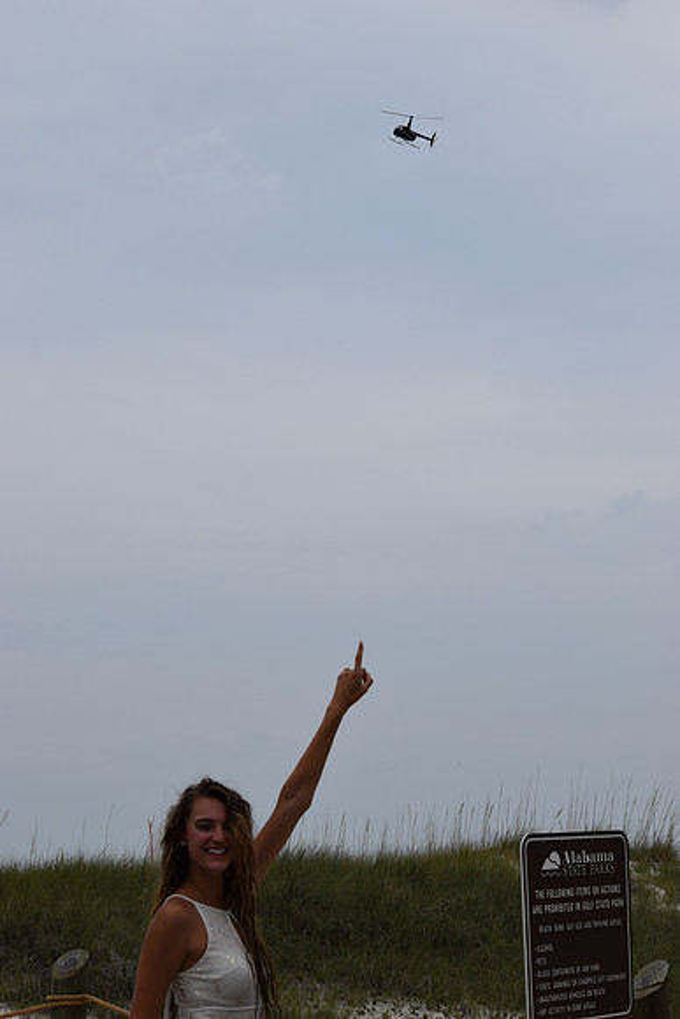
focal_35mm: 82
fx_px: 2336
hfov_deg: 16.6
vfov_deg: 24.6
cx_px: 340
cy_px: 510
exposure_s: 1/400
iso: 200
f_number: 10
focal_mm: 55
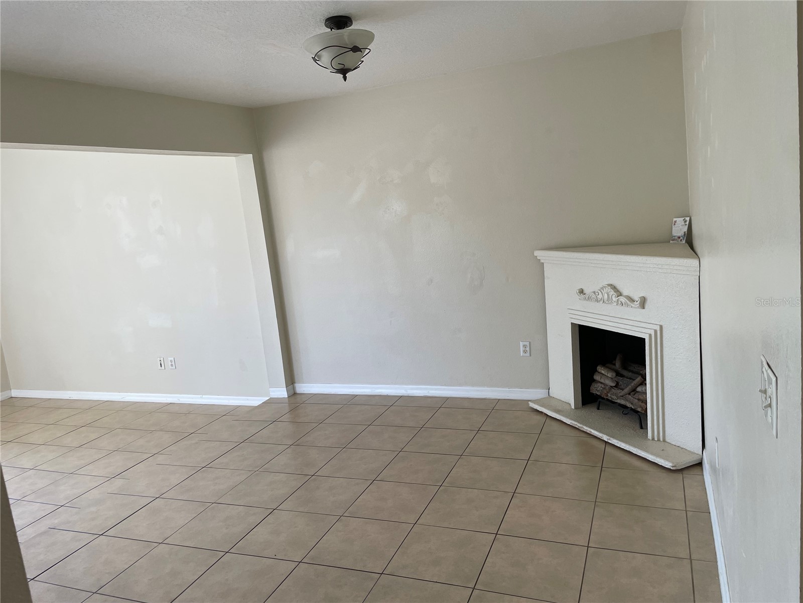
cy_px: 302
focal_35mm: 26
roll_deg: +5.9
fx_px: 603
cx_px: 402
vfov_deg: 53.1
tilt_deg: -9.1
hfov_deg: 67.3
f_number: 1.6
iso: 80
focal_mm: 4.2
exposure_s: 1/120
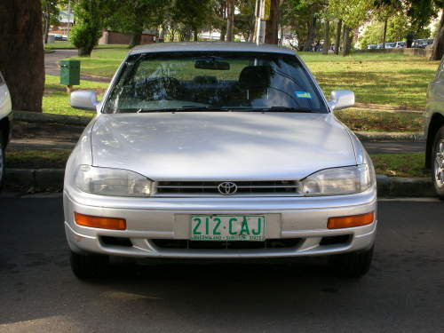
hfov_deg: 26.7
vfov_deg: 20.2
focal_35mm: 73
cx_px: 222
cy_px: 166
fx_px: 936
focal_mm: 12.2
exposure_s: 1/100
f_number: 4.4
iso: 50
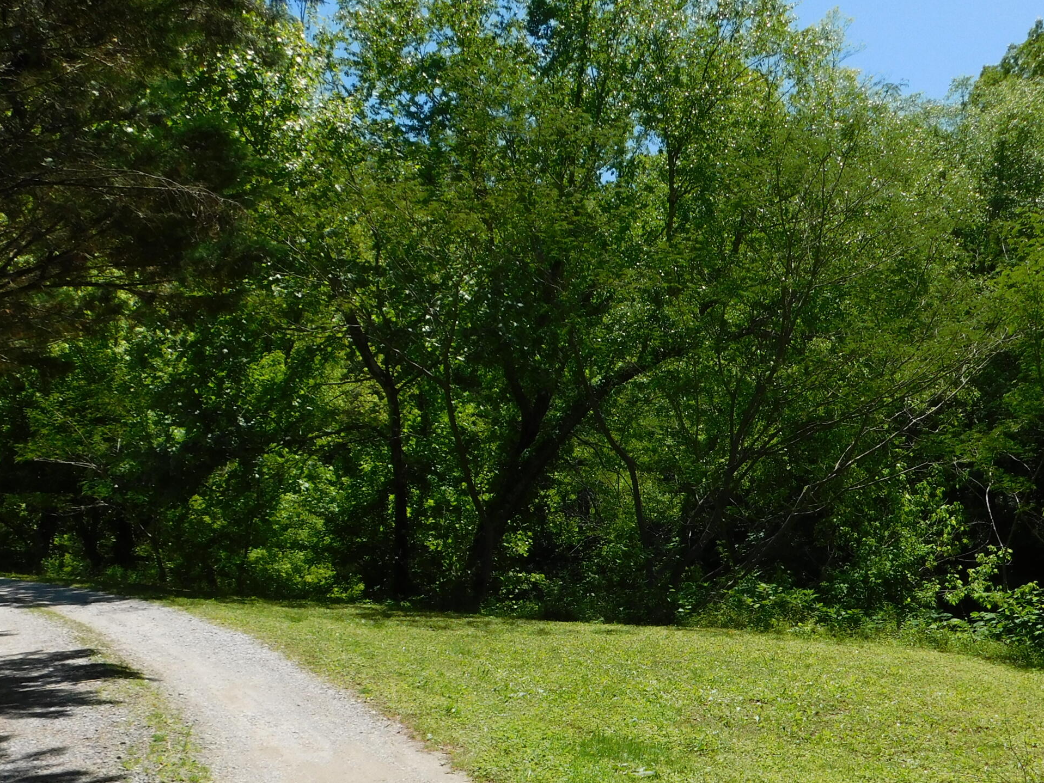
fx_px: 1086
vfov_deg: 39.0
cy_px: 551
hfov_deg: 51.1
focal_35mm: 36
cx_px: 614
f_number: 3
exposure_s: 1/1250
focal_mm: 4
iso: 125
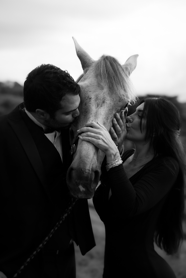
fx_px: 387
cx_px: 93
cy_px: 139
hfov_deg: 27.0
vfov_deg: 39.6
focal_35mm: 50
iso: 100
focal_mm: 50
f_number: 2
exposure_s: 1/400
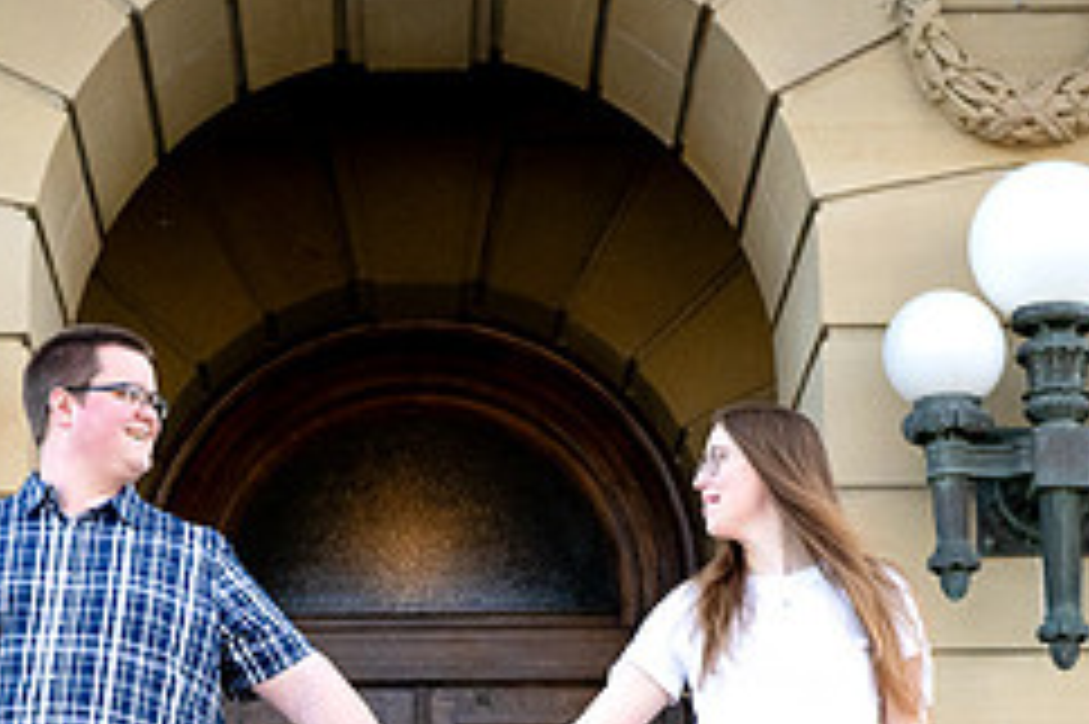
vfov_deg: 11.2
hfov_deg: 17.0
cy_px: 812
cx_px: 374
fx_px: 3627
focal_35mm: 120
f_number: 3.5
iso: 6400
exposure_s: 1/8000
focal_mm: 50
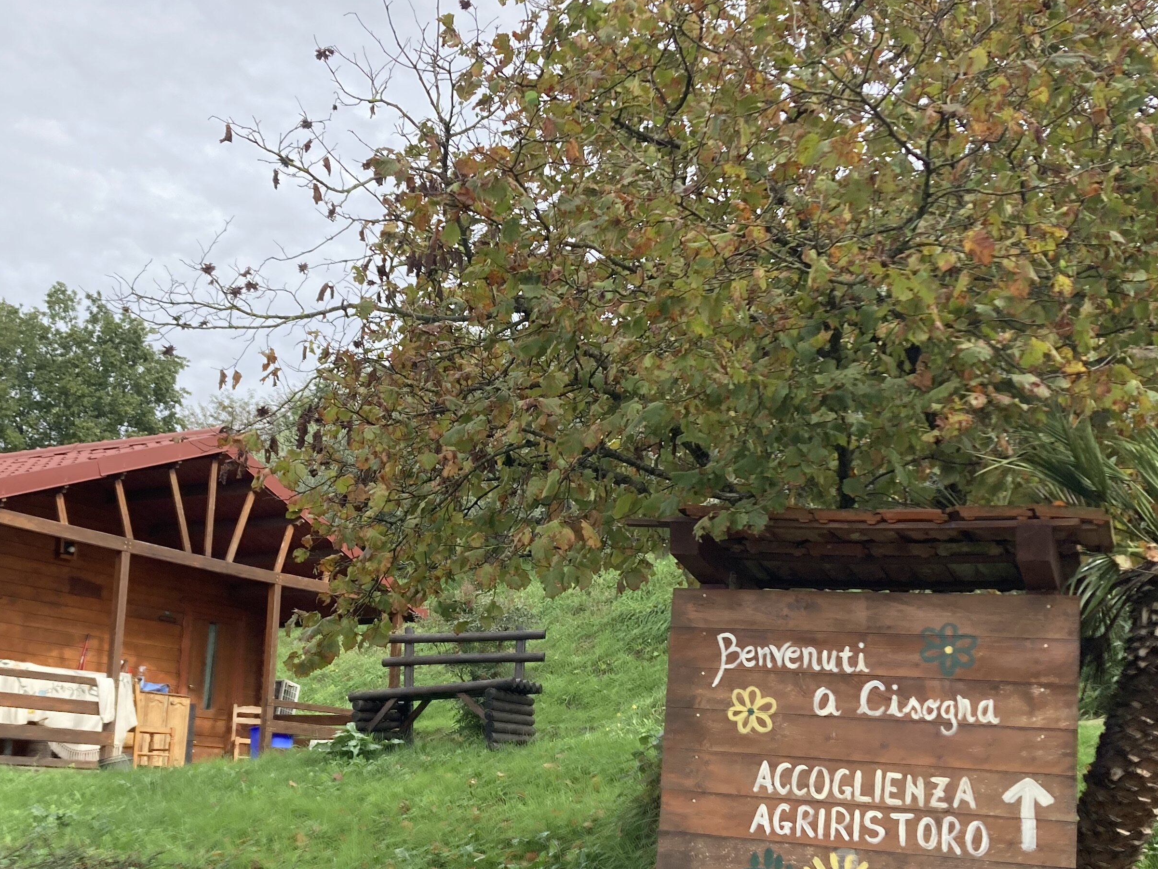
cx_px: 485
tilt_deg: +12.6
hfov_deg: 40.3
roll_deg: -2.9
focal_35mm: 47
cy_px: 526
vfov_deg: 30.8
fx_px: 1572
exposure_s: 1/1200
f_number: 1.8
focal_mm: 3.99
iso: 20
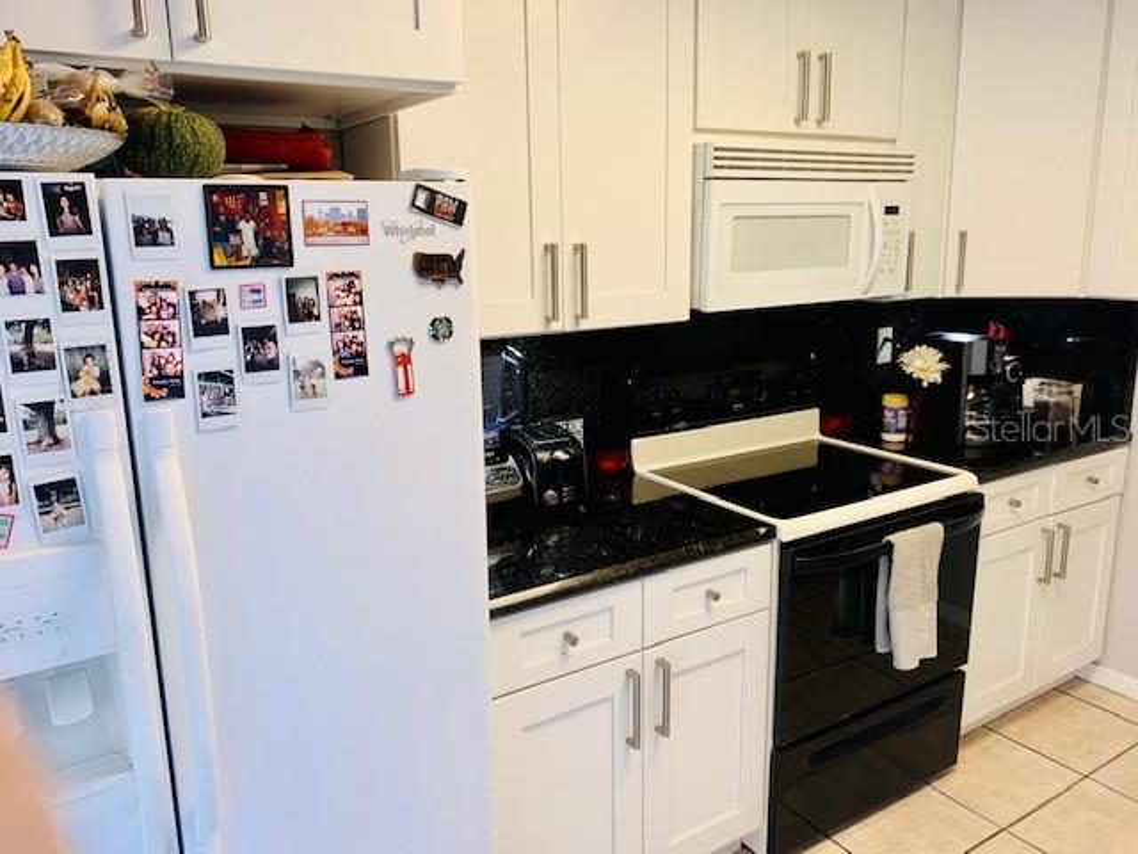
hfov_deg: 67.3
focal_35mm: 26
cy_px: 427
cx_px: 569
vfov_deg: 53.1
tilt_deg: -11.2
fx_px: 855
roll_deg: +0.7
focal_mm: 4.25
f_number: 1.8
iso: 80
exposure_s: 1/60
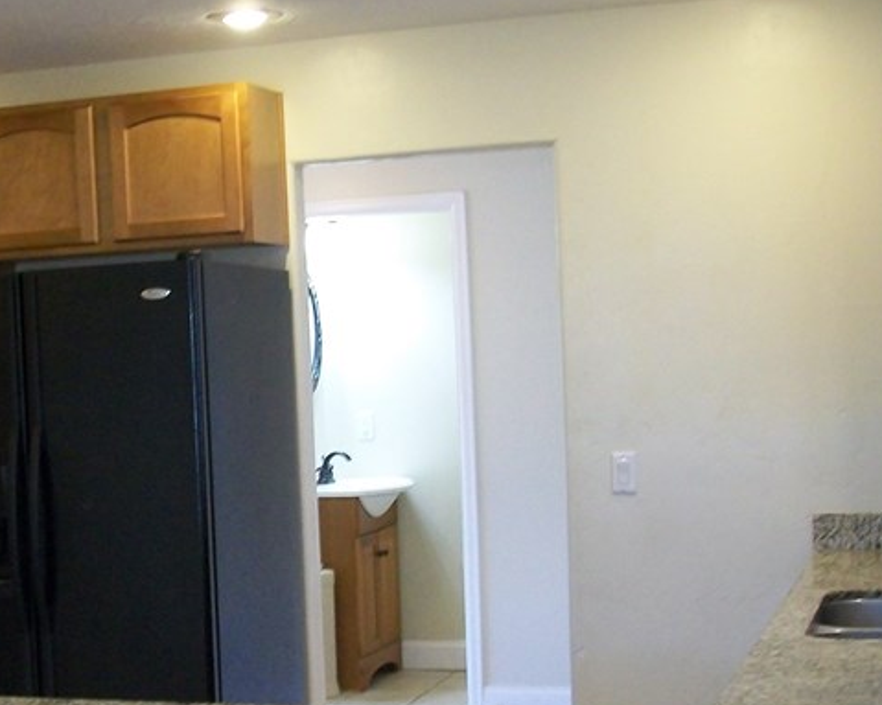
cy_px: 495
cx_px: 112
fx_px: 1853
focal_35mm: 71
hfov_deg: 26.0
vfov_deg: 21.4
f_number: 2.7
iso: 160
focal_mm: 6.1
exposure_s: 1/20
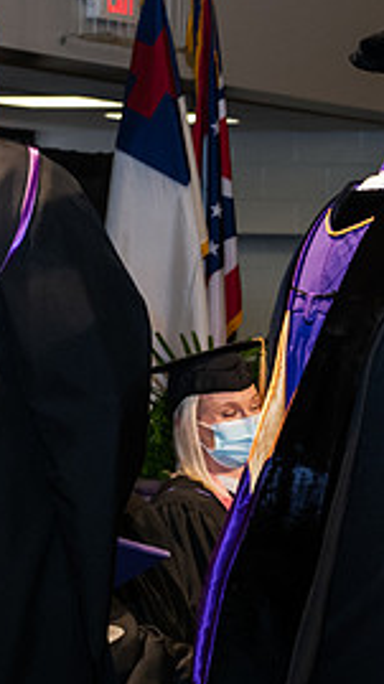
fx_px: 2538
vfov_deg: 15.3
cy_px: 314
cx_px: 621
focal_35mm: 140
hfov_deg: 8.4
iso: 1600
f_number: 6.3
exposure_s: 1/200
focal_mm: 62
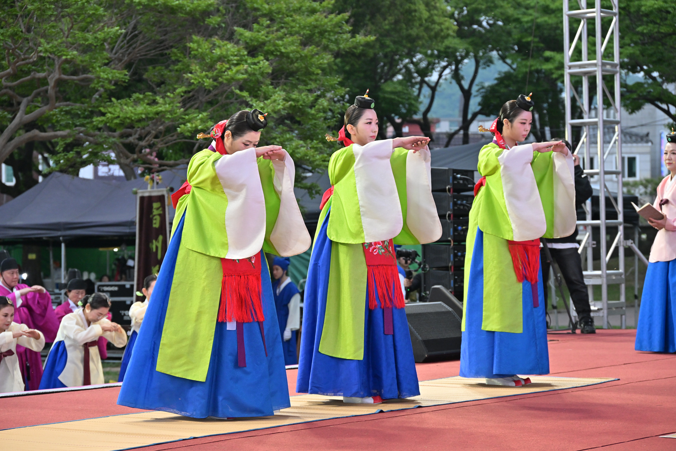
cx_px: 338
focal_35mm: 99
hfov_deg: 20.6
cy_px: 226
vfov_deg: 13.8
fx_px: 1859
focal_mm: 99
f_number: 6.3
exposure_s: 1/250
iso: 1600
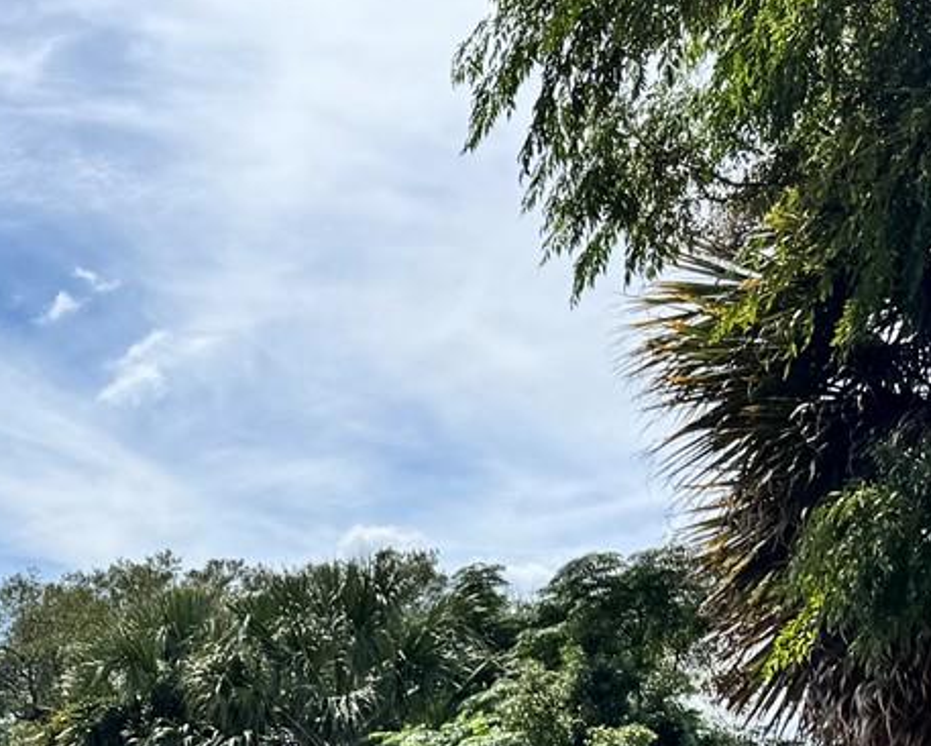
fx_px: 2260
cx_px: -381
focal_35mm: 82
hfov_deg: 20.6
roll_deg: -0.7
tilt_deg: +0.0
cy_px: 1111
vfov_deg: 17.0
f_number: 1.78
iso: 80
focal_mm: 6.76
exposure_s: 1/7092
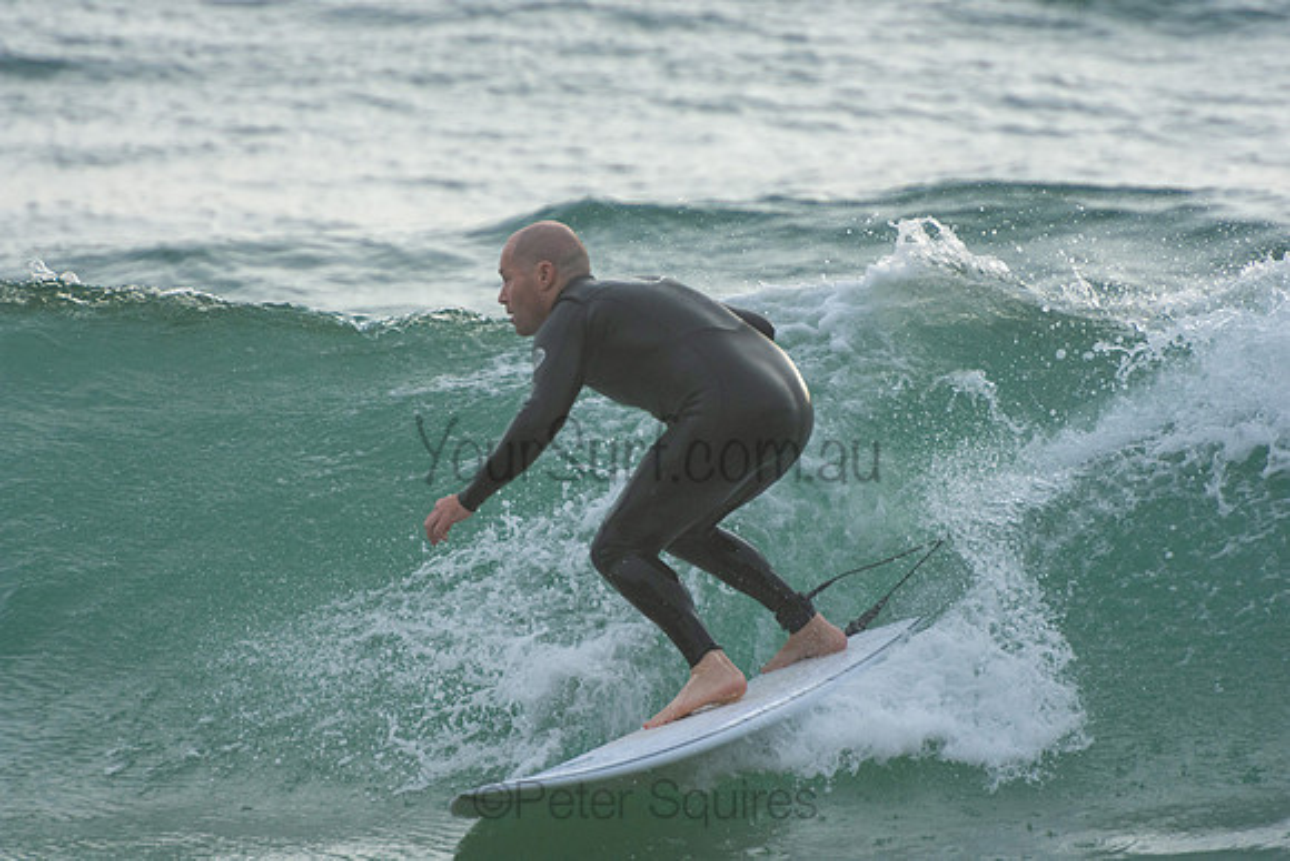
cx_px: 645
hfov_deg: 3.4
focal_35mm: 600
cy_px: 430
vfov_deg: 2.3
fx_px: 21504
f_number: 5.6
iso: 400
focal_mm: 400
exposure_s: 1/1000
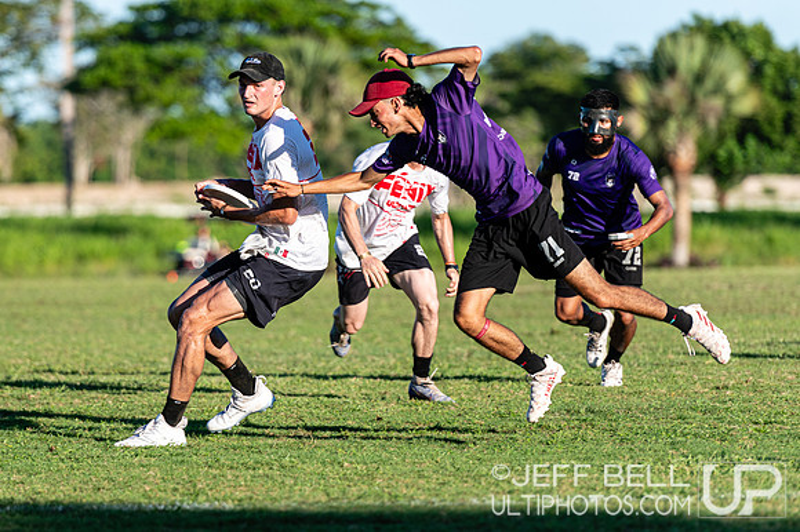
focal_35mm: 287
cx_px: 304
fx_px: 6374
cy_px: 289
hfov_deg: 7.2
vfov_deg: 4.8
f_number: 3.2
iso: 100
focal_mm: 200
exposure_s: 1/1250
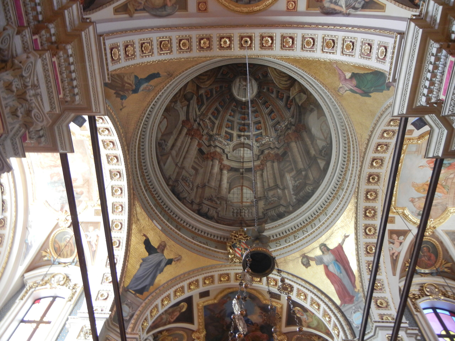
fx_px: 394
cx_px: 228
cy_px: 170
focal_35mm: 30
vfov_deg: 46.8
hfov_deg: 60.0
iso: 400
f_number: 3.5
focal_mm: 5.4
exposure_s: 1/3.4
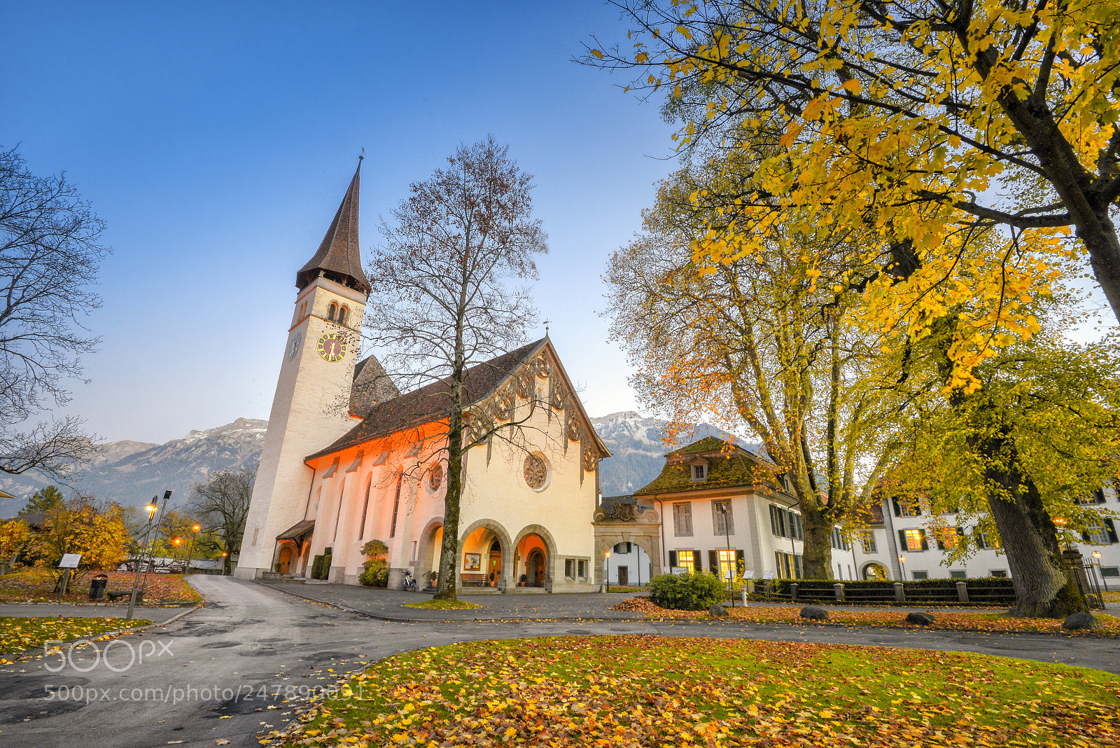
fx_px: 498
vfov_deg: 73.8
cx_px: 560
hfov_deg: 96.7
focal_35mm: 16
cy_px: 374
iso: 400
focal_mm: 16
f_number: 18
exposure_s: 2
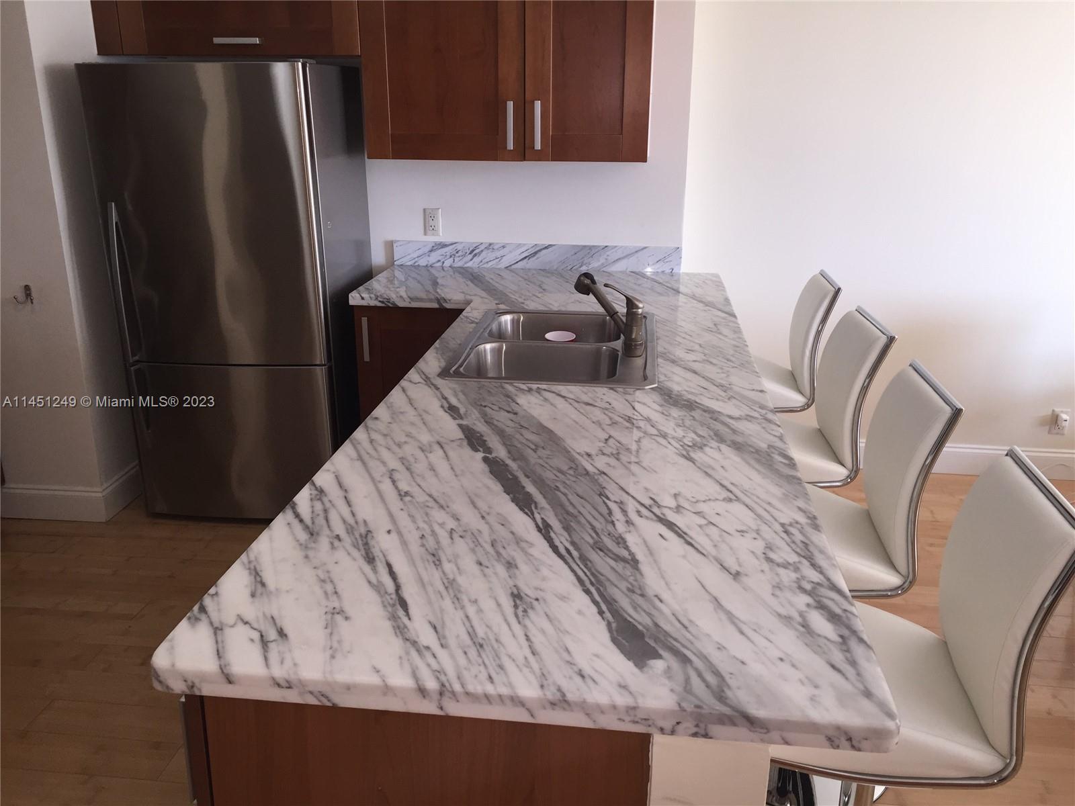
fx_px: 901
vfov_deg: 48.2
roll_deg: -0.7
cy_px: 403
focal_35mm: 29
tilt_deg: -18.0
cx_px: 538
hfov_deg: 61.7
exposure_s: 1/30
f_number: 2.2
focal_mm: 4.15
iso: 50
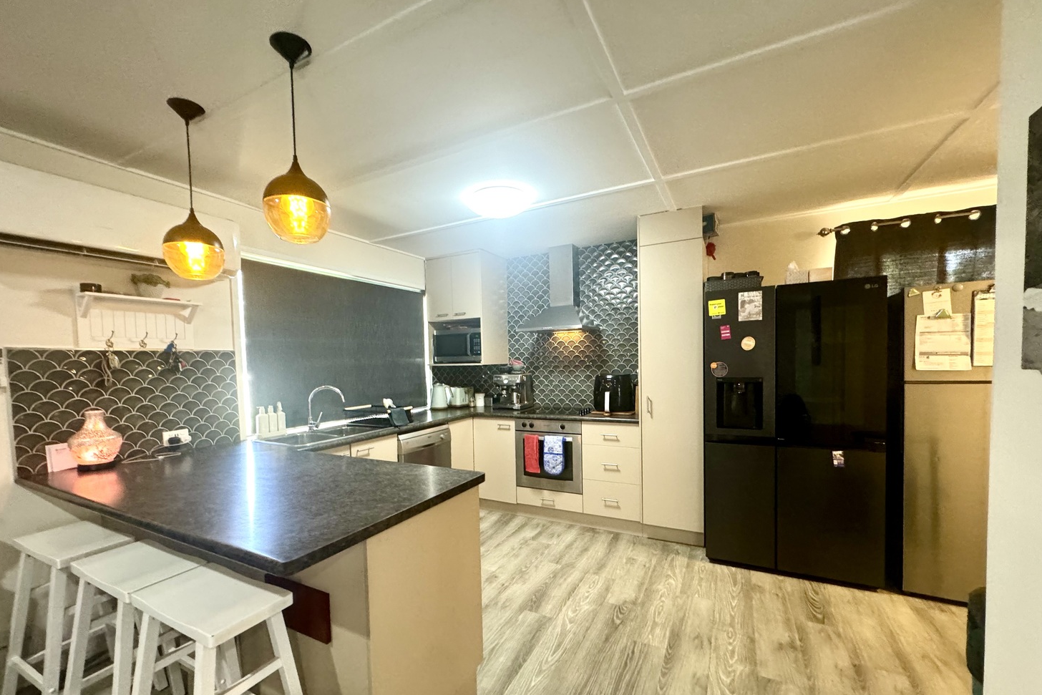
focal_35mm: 15
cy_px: 383
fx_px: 434
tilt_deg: +2.2
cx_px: 506
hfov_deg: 100.4
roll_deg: +0.6
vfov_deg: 77.1
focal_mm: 2.22
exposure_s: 1/50
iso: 400
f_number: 2.2
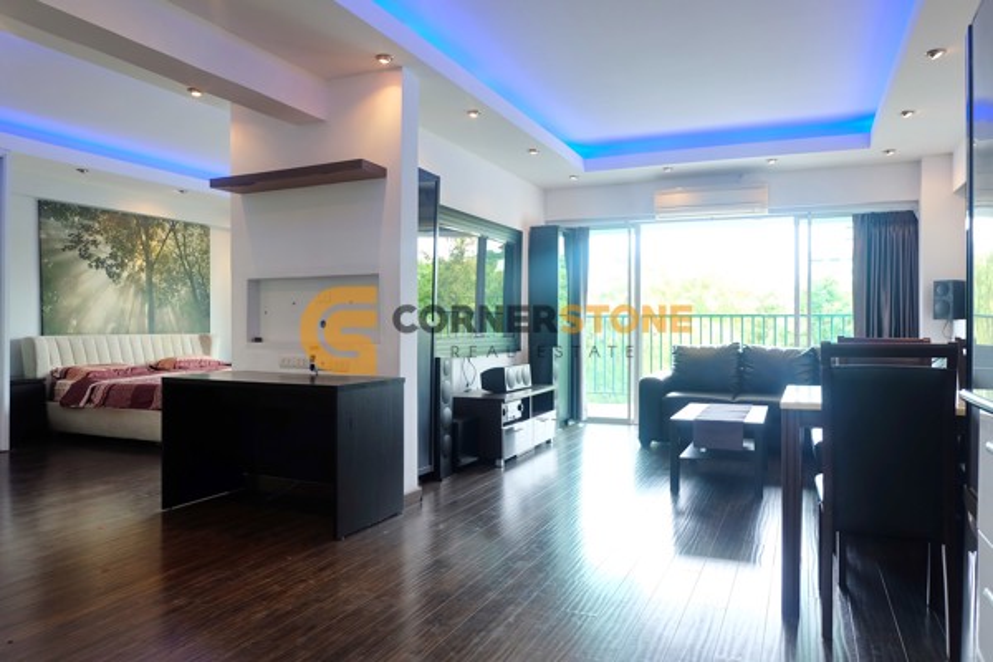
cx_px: 496
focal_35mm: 24
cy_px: 331
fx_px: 662
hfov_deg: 73.7
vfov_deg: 53.1
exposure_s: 1/30
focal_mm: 16
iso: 200
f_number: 3.5
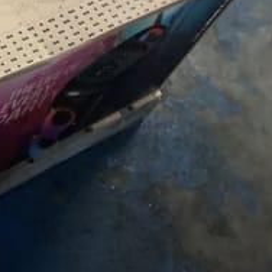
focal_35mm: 73
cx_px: 1
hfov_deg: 22.8
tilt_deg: -52.3
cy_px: 59
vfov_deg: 23.4
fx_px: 649
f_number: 2.4
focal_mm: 3.3
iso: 640
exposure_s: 1/25
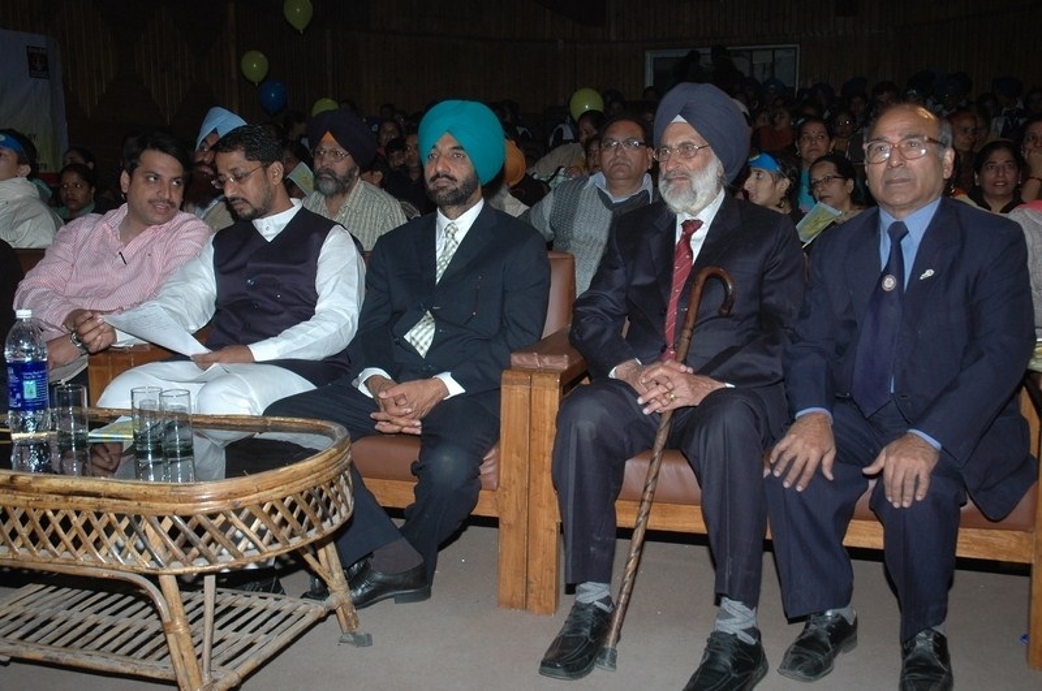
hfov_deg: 51.3
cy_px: 346
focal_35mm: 38
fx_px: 1084
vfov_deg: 35.4
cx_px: 521
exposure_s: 1/125
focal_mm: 25
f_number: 5.6
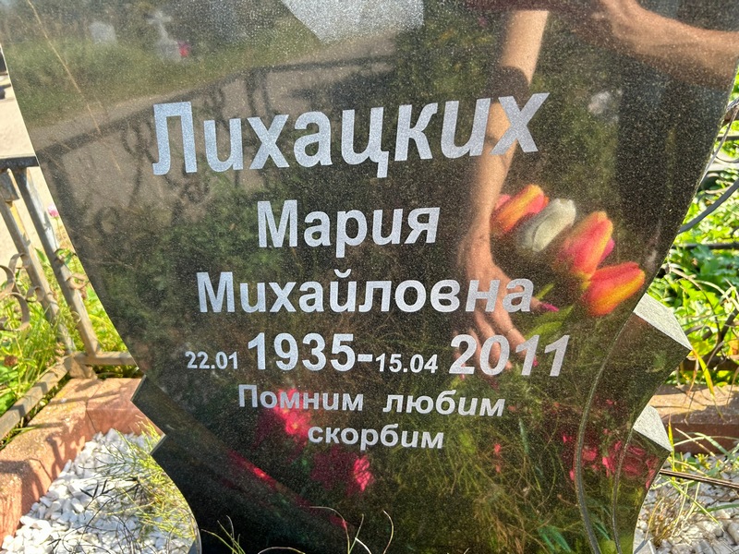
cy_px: 277
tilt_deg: -27.0
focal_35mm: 26
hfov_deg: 67.3
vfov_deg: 53.1
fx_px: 555
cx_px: 370
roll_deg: +6.2
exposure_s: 1/332
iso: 50
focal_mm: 5.7
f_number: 1.5
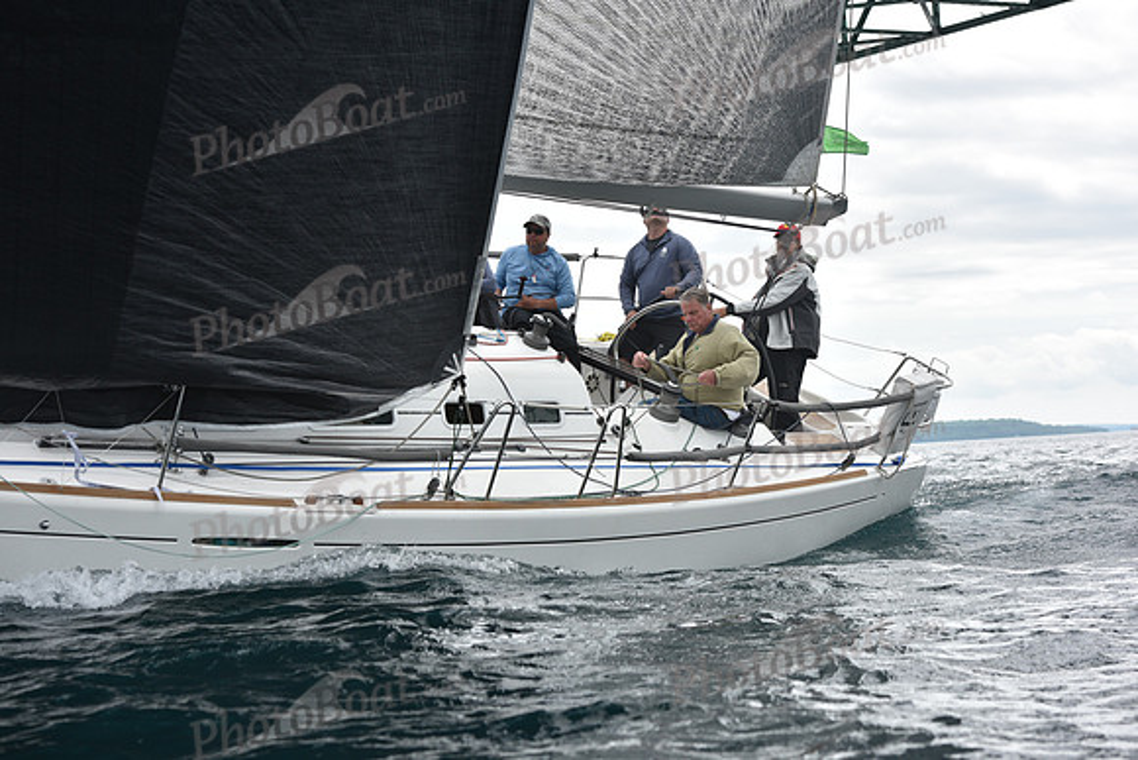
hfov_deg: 28.8
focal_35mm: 70
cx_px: 569
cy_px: 380
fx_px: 2213
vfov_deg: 19.5
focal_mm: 70
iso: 250
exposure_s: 1/800
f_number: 5.6
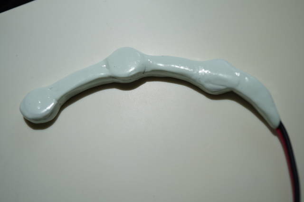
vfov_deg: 29.8
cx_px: 152
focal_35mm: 45
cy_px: 101
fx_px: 380
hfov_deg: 43.7
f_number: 4.5
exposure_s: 1/80
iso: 200
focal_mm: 30
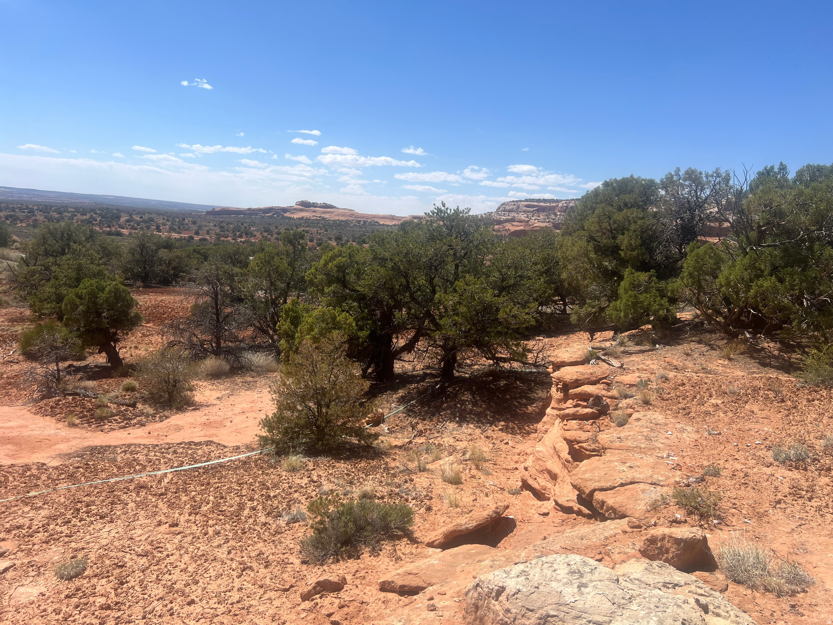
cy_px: 312
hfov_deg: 67.3
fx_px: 626
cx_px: 416
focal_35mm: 26
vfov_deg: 53.1
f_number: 1.5
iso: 50
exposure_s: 1/5587
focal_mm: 5.7
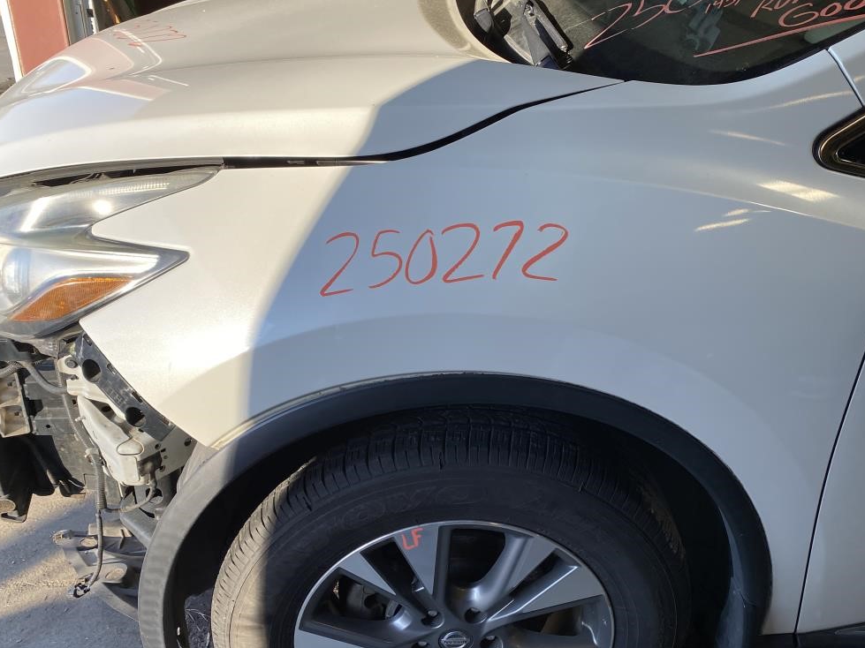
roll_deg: -4.4
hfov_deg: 53.8
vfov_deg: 41.8
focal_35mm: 34
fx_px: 850
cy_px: 339
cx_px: 488
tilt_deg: -29.6
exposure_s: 1/268
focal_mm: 4.25
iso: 32
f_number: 1.8
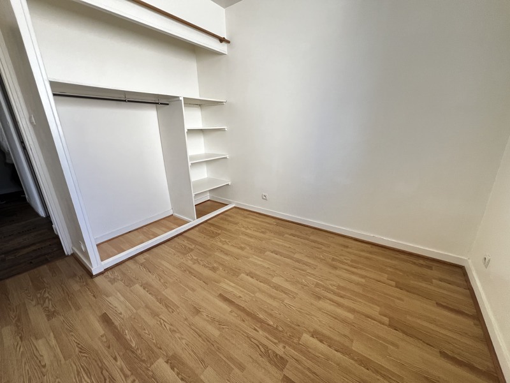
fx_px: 192
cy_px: 192
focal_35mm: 13
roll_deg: +1.4
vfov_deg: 89.9
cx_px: 255
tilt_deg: -16.1
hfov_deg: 106.2
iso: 200
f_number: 1.8
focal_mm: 1.57
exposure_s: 1/99
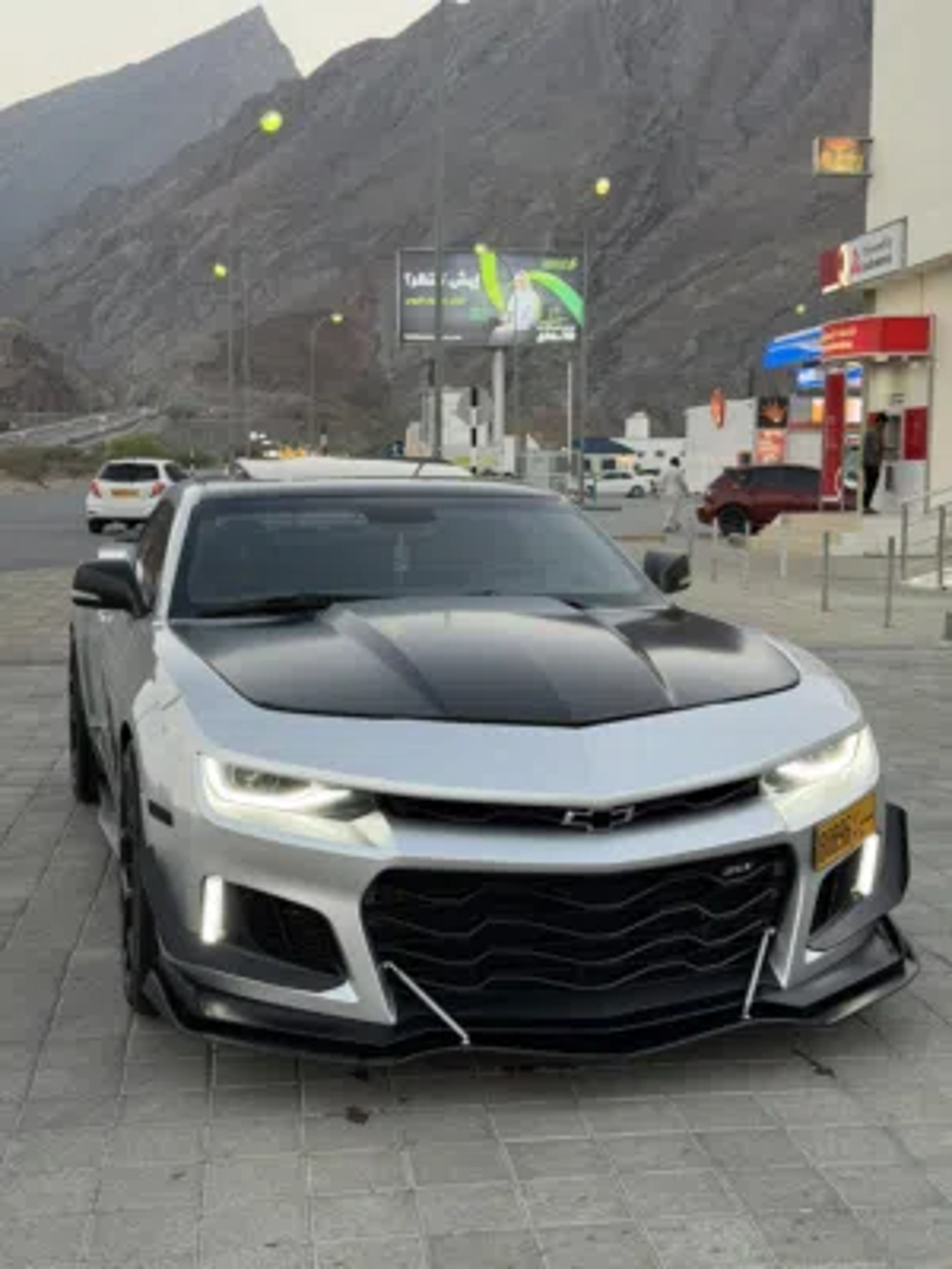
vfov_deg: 39.7
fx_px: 1760
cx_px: 476
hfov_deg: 30.3
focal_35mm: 48
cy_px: 634
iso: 100
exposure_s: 1/92
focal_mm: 6.76
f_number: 1.78
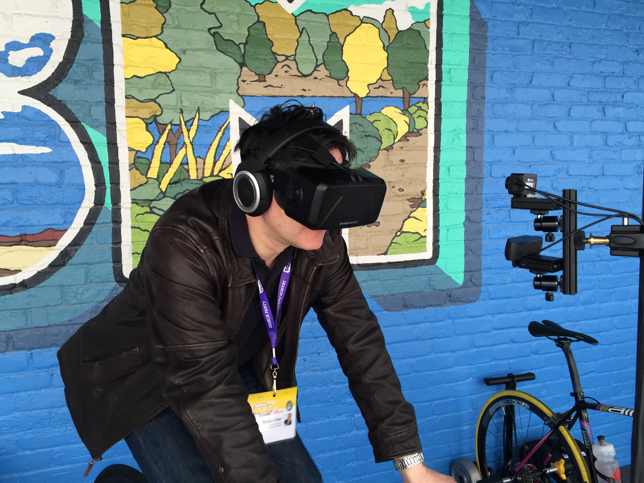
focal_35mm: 29
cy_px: 242
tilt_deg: -5.0
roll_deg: +0.1
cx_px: 322
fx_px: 540
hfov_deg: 61.7
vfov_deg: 48.2
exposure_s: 1/30
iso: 40
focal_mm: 4.15
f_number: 2.2
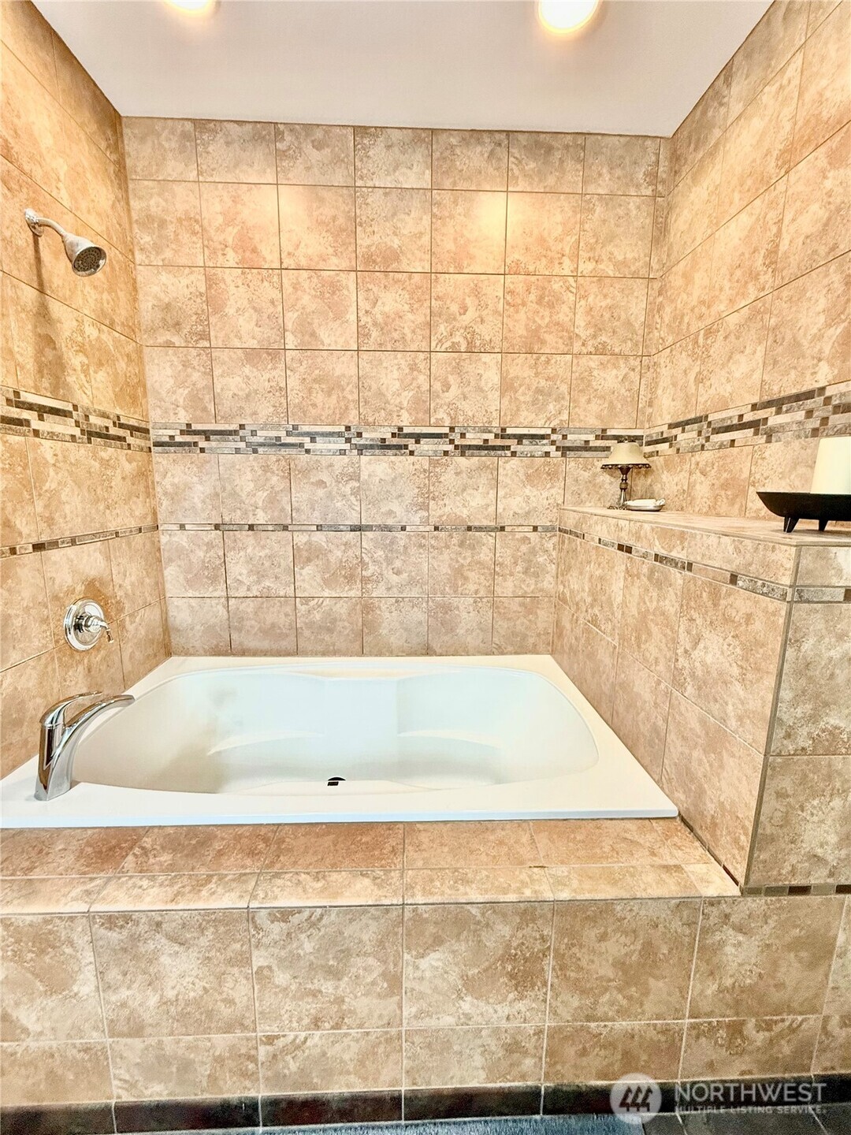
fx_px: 459
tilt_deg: -9.5
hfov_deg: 85.7
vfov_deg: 102.1
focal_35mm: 14
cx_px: 426
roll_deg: -0.3
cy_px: 568
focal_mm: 2.22
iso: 250
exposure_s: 1/60
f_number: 2.2
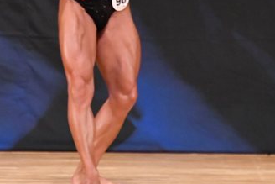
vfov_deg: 1.9
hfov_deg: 2.9
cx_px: -11
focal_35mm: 708
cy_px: 5
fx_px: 5410
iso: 6400
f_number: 5.6
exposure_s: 1/400
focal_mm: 200
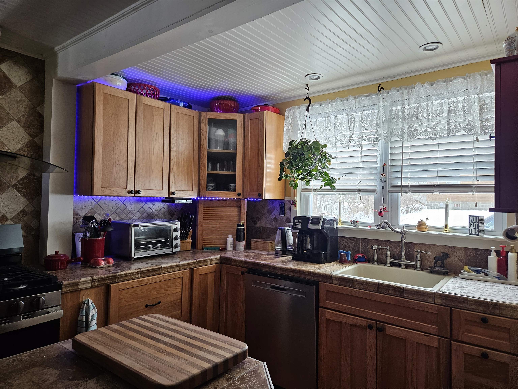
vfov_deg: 58.9
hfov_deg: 73.9
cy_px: 194
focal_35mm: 23
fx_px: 344
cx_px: 259
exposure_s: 1/240
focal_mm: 5.4
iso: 320
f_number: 1.8
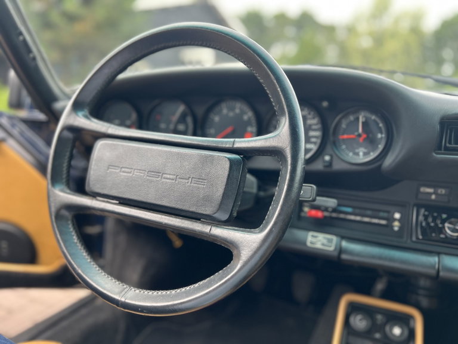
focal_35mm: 26
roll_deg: -1.4
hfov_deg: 67.3
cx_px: 229
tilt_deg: -8.4
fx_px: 344
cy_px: 172
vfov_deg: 53.1
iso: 40
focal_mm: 5.7
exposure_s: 1/170
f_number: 1.5
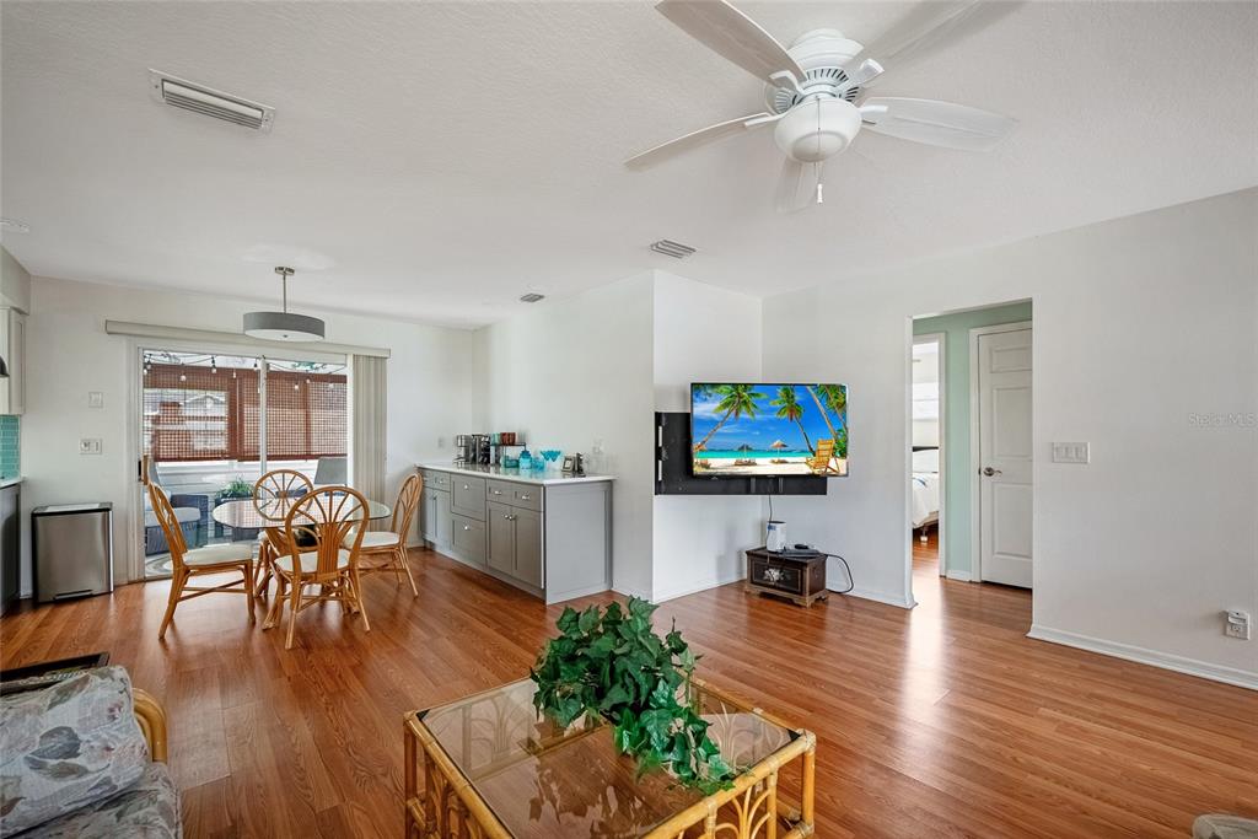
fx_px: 489
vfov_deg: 81.2
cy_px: 420
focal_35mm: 14
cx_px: 629
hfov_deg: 104.2
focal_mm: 14
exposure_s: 1/2000
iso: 2000
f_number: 4.5
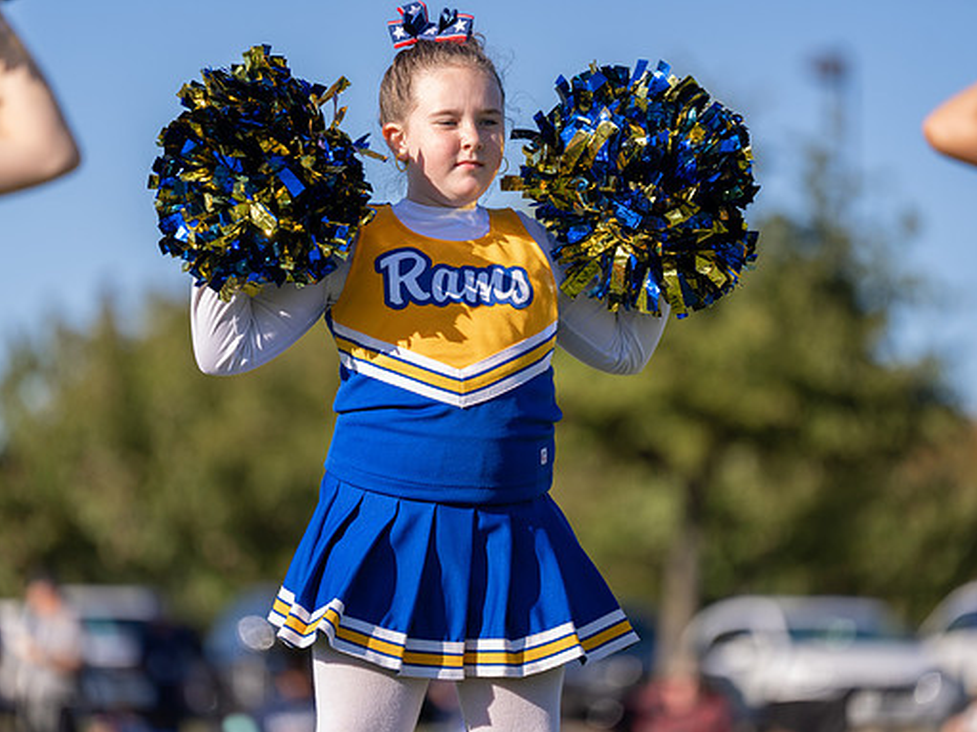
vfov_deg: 7.4
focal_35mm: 202
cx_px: 447
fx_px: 5700
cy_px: 368
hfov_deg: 9.8
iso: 100
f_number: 2.8
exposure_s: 1/1250
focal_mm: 185
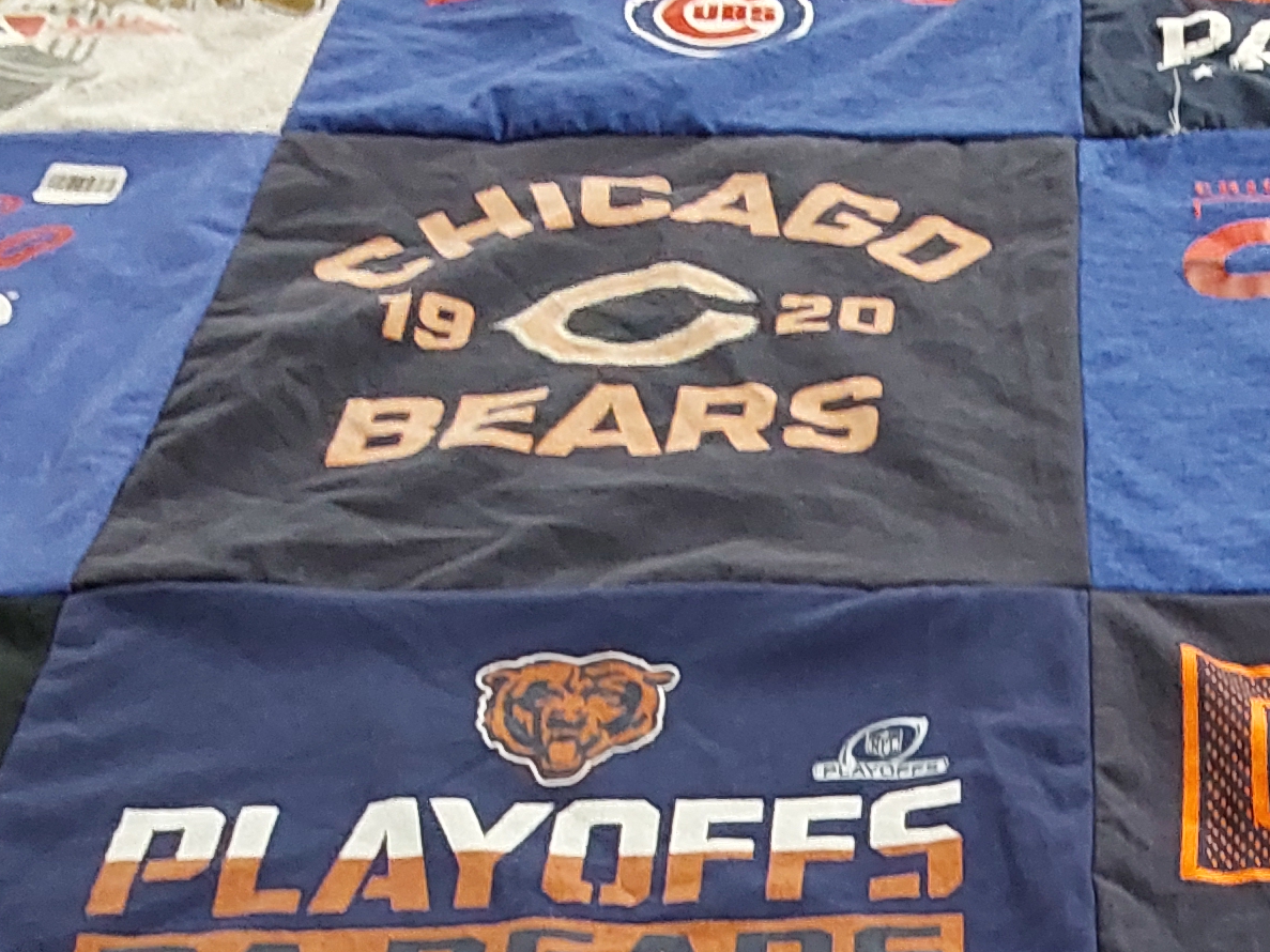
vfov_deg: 18.0
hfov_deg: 24.5
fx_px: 2825
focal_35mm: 77
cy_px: 1186
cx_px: 1182
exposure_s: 1/60
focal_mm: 2.91
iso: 200
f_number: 1.9
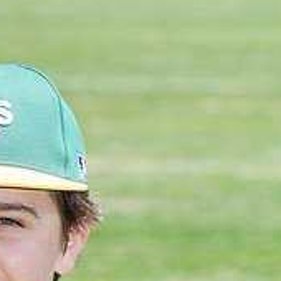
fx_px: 4647
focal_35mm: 506
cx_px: -16
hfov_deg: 3.5
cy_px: 379
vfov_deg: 3.5
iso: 200
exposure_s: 1/200
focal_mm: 174
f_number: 10
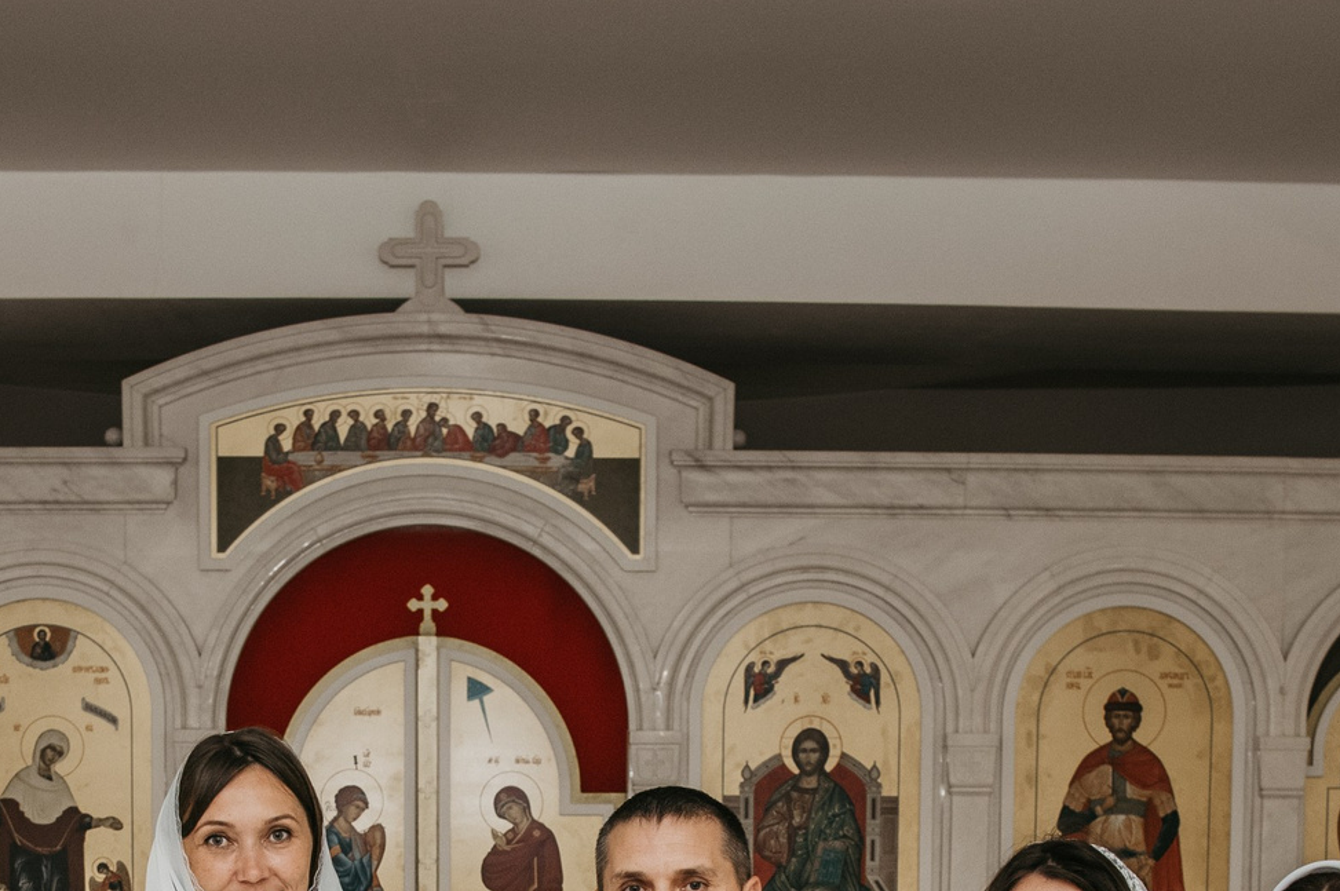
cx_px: 478
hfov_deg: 28.3
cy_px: 1137
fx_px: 2640
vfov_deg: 18.0
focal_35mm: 71
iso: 320
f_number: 4.5
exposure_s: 1/160
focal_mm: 26
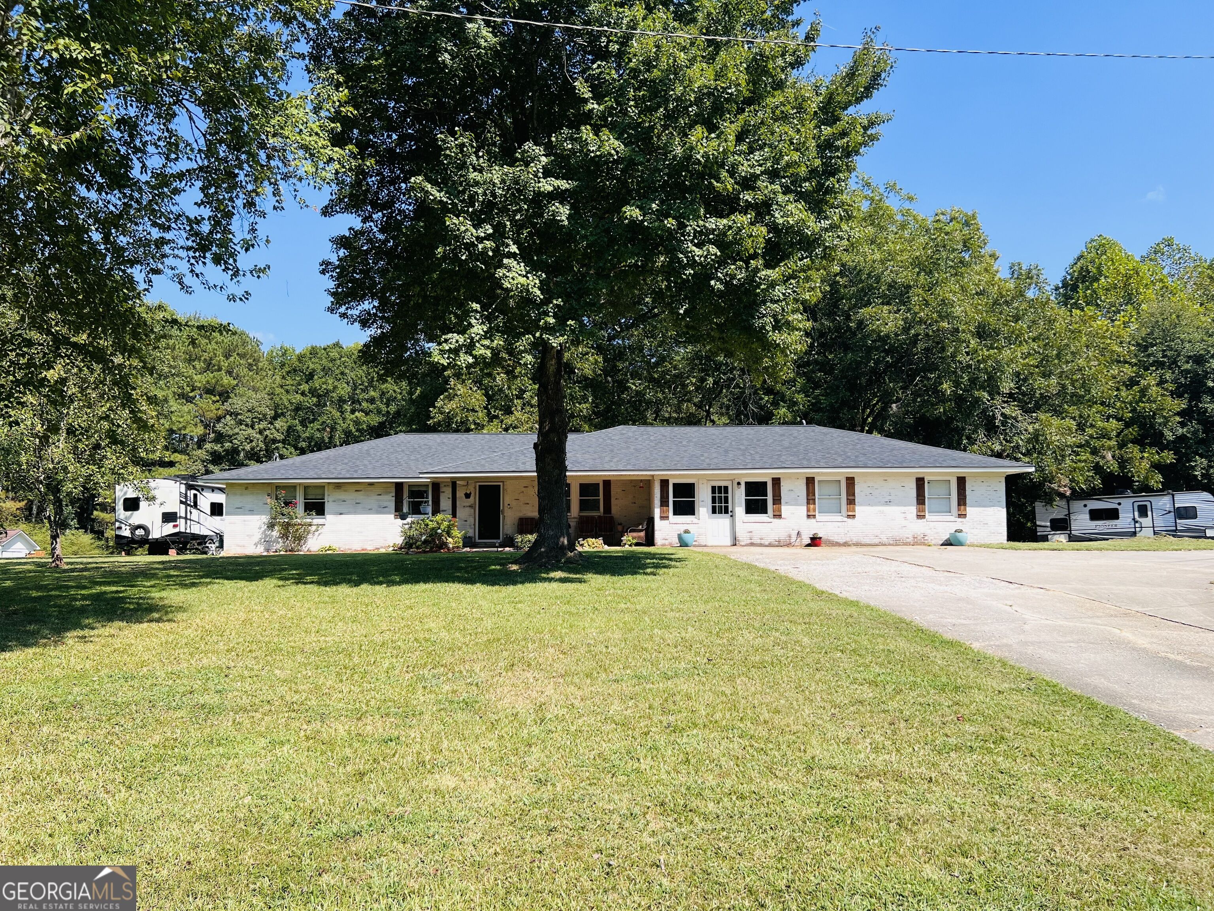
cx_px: 607
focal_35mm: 26
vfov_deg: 53.1
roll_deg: +0.3
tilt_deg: +5.2
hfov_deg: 67.3
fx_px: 912
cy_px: 456
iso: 50
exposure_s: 1/2571
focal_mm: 5.7
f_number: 1.5
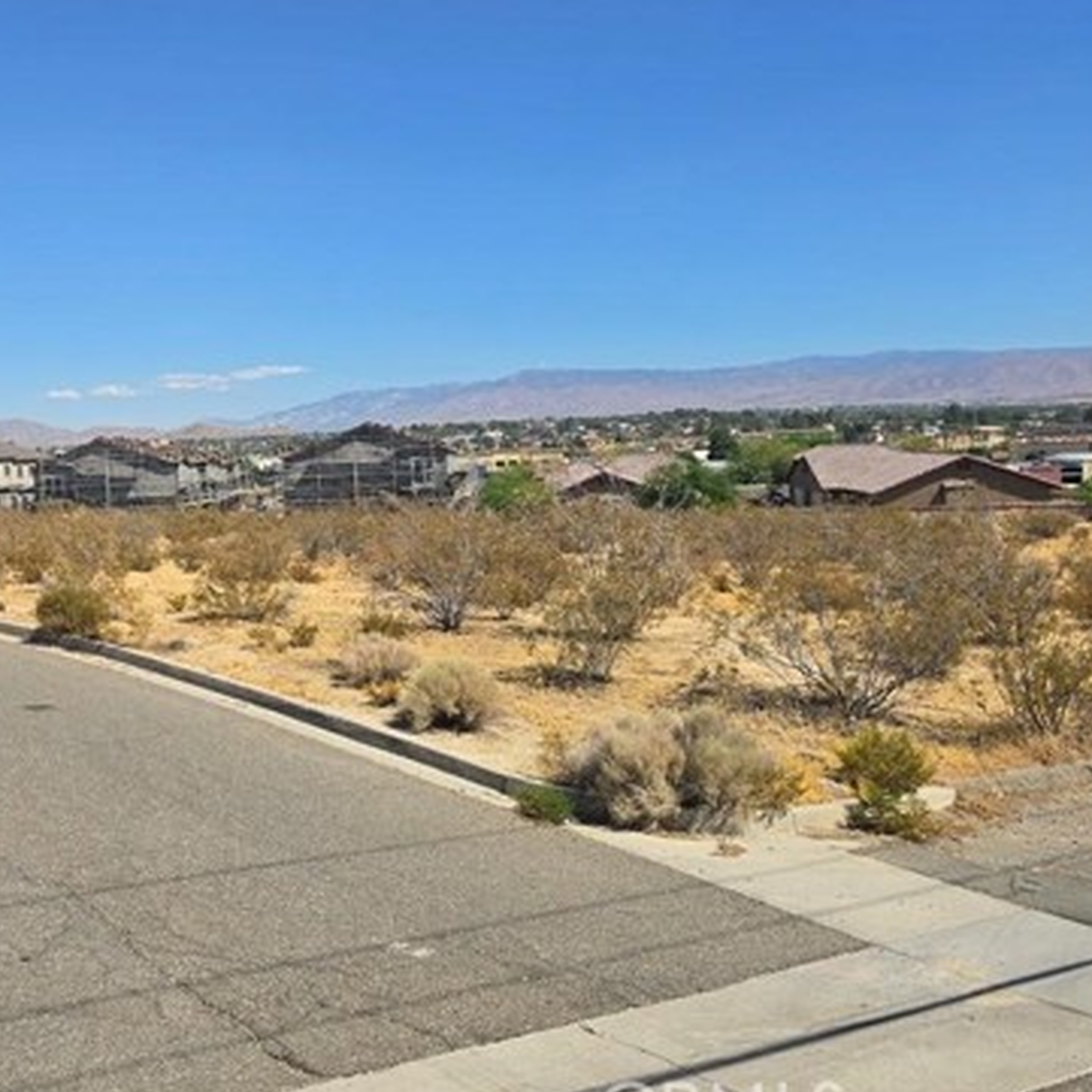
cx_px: 157
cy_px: 427
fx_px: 1285
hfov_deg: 43.0
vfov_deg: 45.7
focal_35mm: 36
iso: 12
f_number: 1.7
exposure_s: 1/1087
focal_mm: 6.3
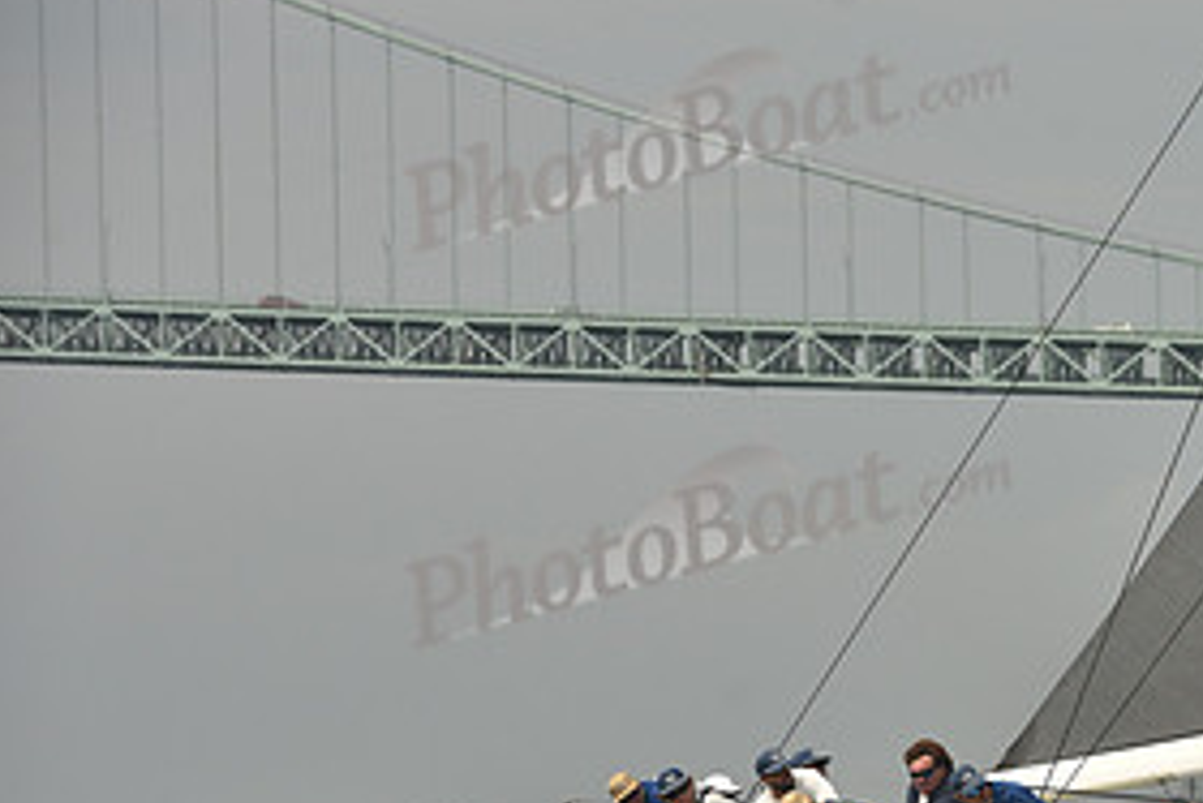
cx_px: 1237
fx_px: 10732
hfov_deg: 6.4
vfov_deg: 4.3
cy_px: 698
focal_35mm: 321
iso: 250
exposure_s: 1/640
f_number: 7.1
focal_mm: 155
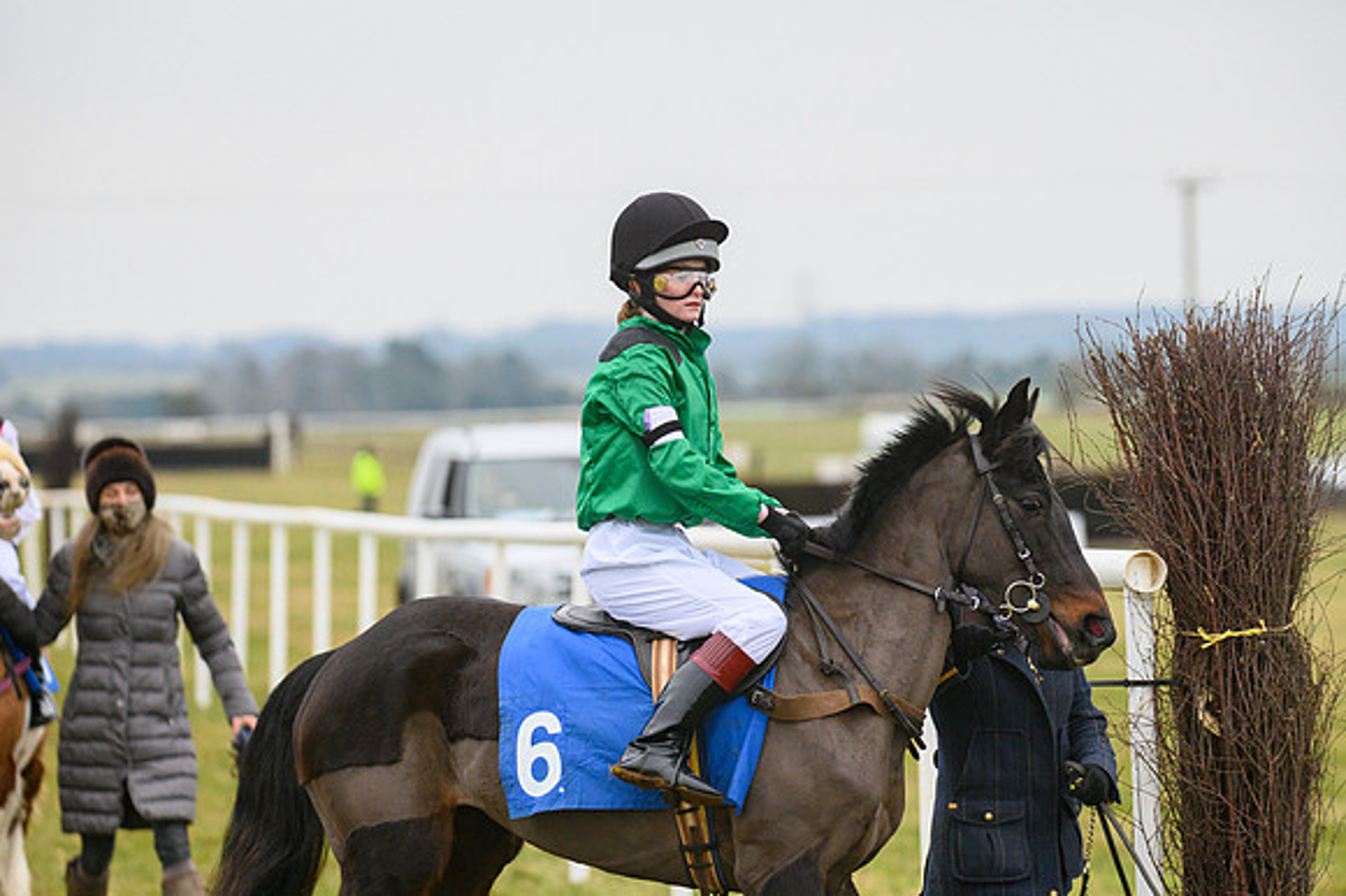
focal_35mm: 180
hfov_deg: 11.4
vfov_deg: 7.6
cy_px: 448
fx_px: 6726
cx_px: 673
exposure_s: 1/2000
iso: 1000
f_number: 5
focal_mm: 180
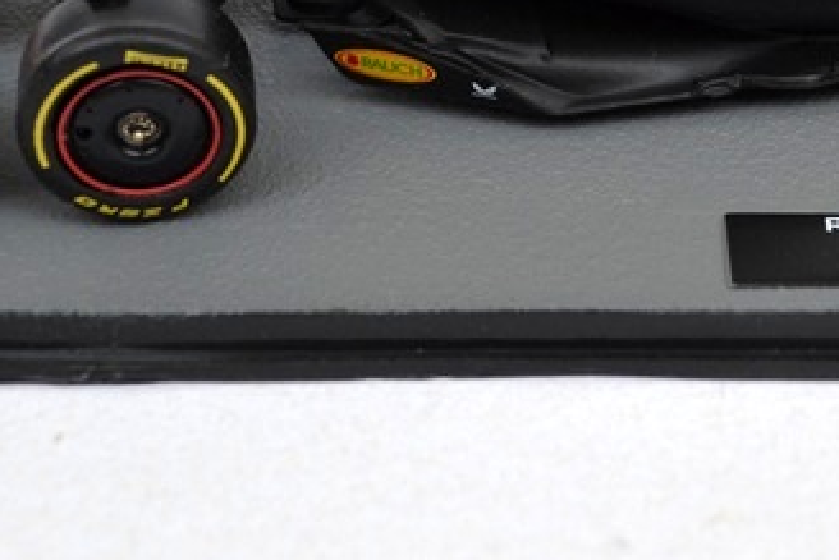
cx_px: 602
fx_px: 2355
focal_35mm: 101
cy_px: -43
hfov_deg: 20.1
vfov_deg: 13.3
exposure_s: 1/60
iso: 400
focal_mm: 24
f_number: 7.1
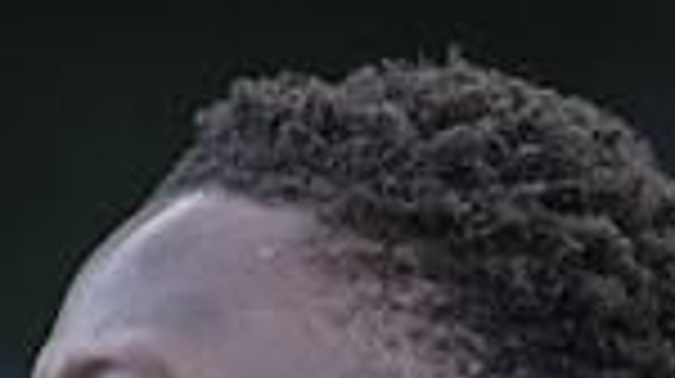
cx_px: 329
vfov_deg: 1.0
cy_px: 805
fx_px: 21527
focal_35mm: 1204
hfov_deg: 1.8
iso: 400
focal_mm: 135
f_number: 1.8
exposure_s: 1/2000
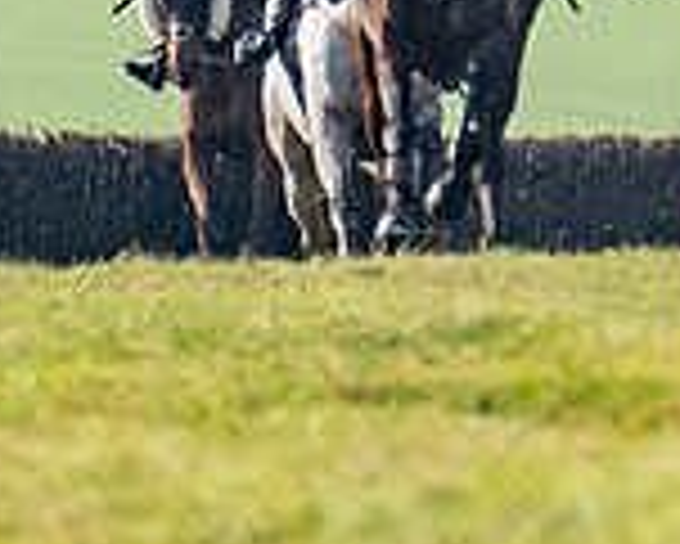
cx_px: 1272
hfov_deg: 0.5
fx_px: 73243
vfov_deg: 0.4
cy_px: -679
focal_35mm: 3637
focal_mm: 280
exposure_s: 1/3200
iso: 400
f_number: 4
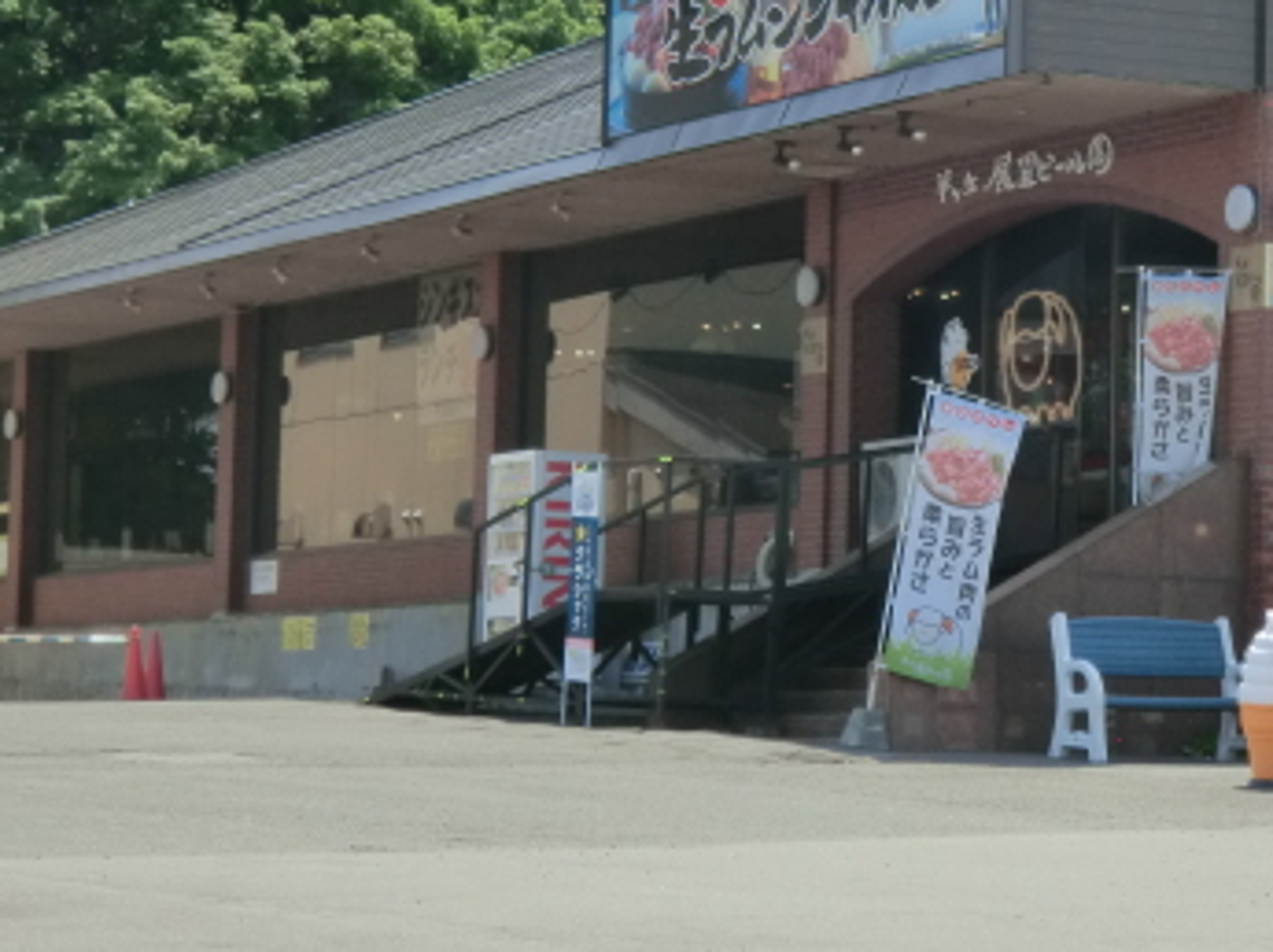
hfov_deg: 13.8
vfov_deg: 10.3
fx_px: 5253
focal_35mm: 143
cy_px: 196
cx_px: 982
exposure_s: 1/250
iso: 50
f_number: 5.9
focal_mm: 13.9
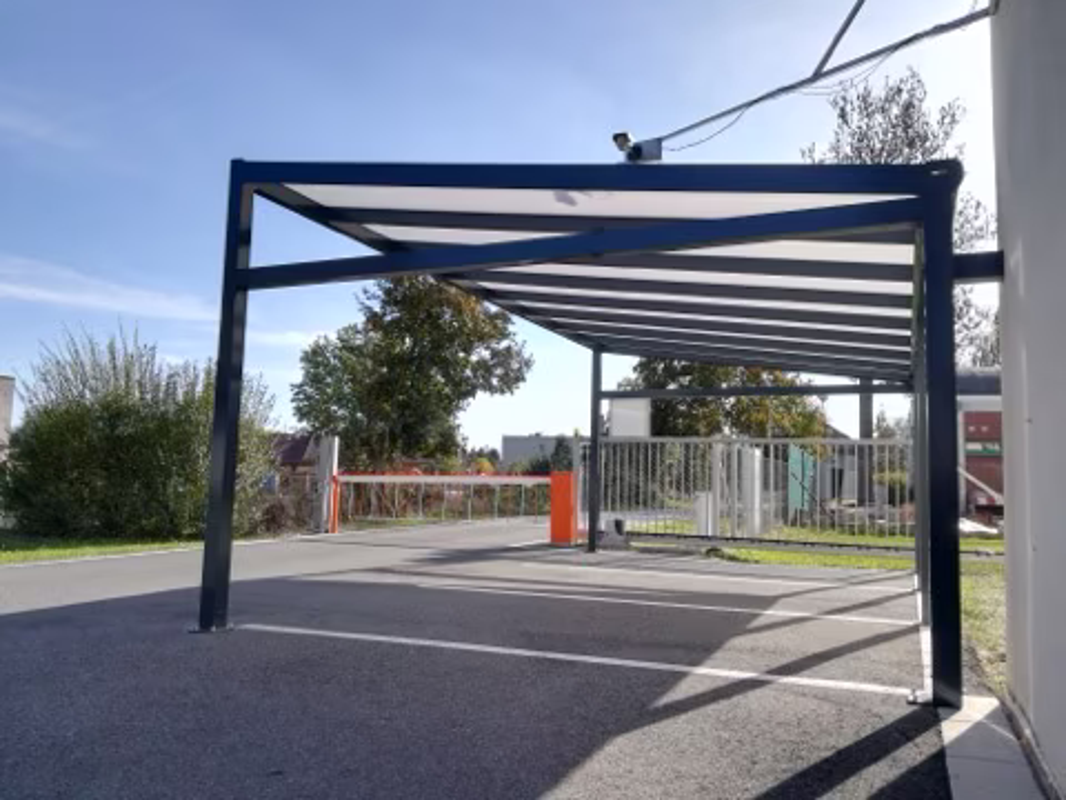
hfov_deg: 67.3
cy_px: 400
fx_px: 801
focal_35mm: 26
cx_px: 533
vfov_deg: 53.1
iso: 50
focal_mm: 3.83
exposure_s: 1/954
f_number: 2.2
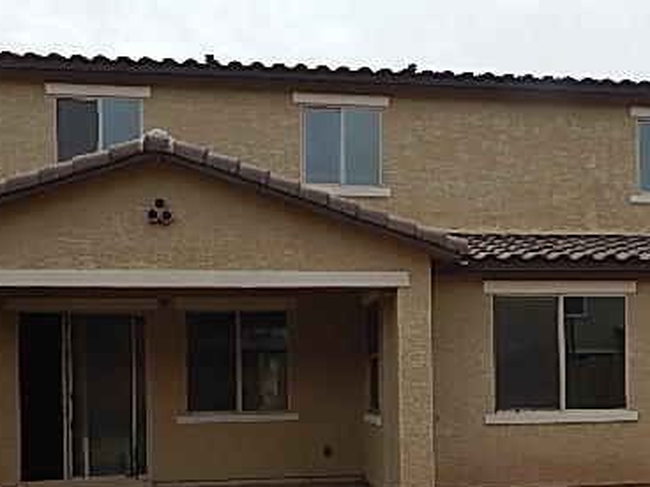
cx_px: 341
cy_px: 381
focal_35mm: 40
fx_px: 751
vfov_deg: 35.0
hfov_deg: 46.8
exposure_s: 1/800
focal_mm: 4
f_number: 6
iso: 125
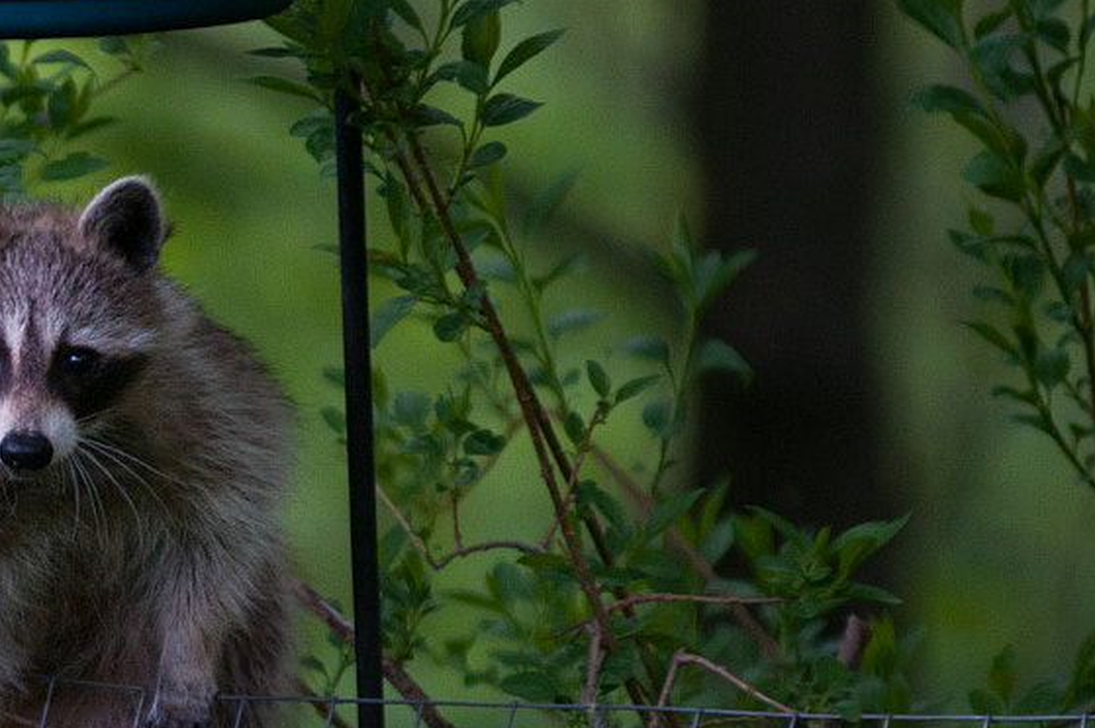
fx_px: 26081
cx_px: -172
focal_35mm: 858
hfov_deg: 2.4
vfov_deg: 1.6
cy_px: 555
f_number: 3.2
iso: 400
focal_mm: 200
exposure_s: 1/250
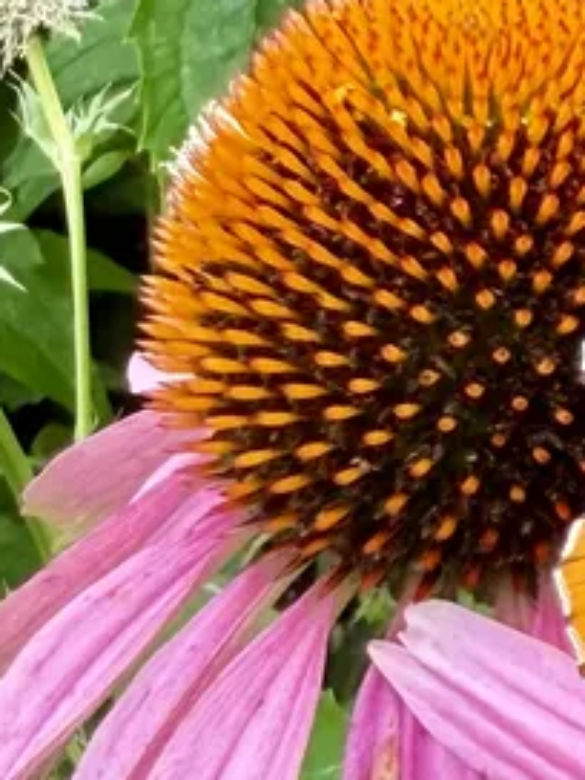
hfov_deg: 9.5
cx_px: 1348
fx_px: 3177
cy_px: 528
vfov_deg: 14.0
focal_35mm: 141
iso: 40
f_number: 2.2
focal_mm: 2.22
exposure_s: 1/267
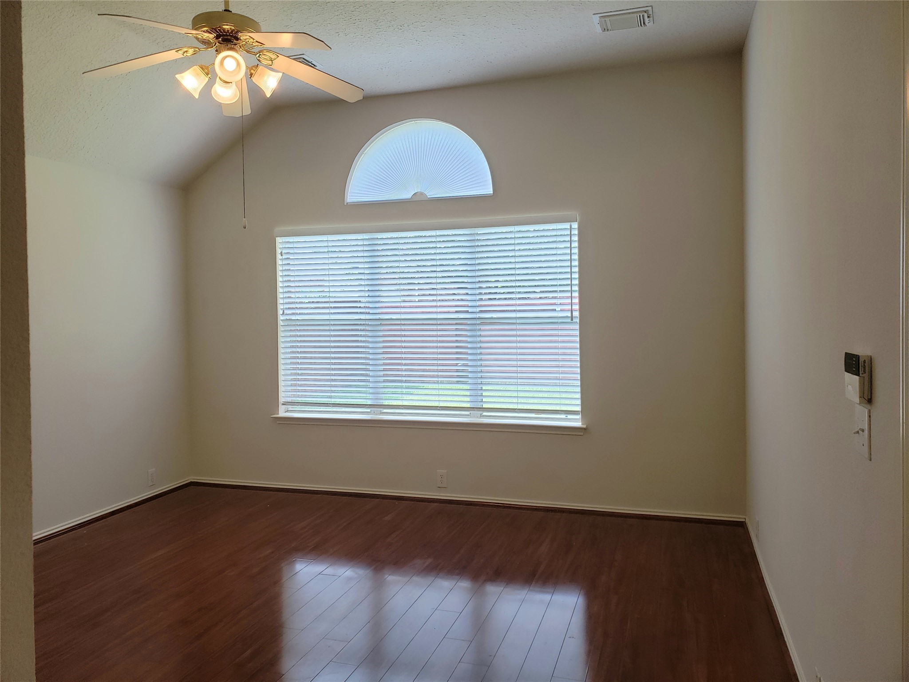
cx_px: 454
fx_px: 683
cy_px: 341
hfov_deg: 67.3
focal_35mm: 26
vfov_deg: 53.1
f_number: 2.4
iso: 100
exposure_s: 1/120
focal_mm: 4.3
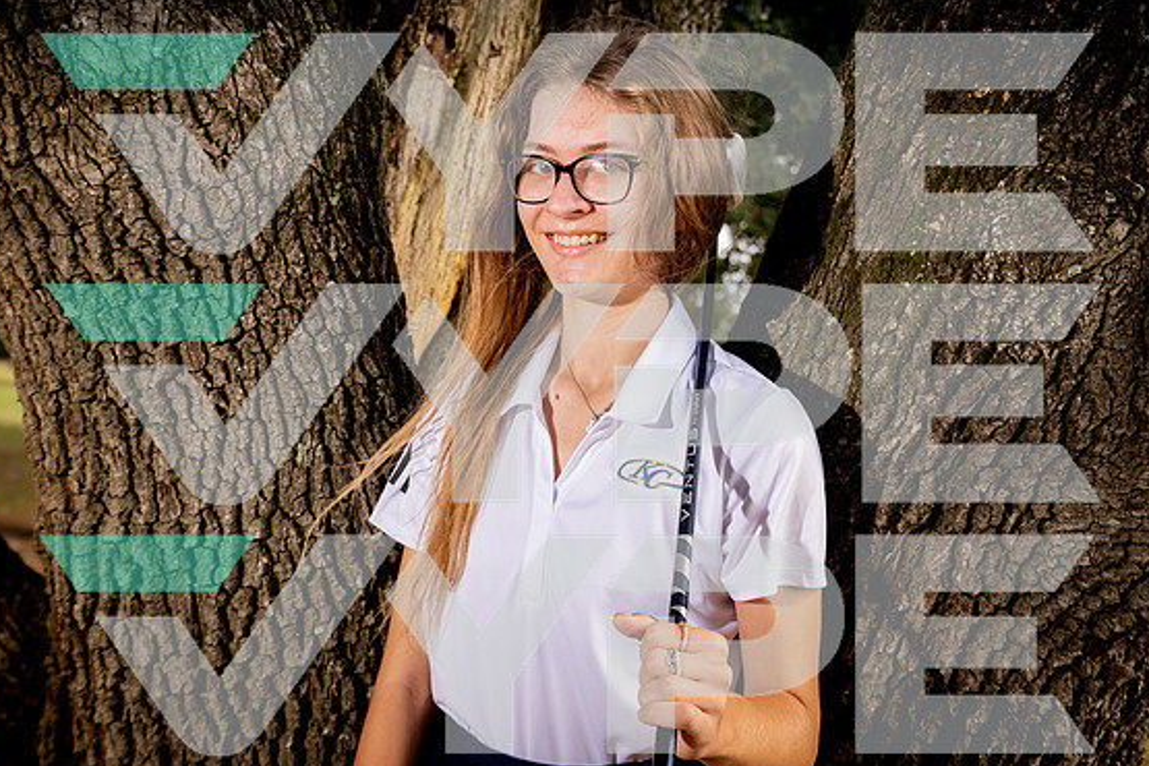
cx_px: 573
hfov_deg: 42.7
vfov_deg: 29.2
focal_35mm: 46
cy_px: 394
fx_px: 1468
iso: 160
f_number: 5
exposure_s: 1/250
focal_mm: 44
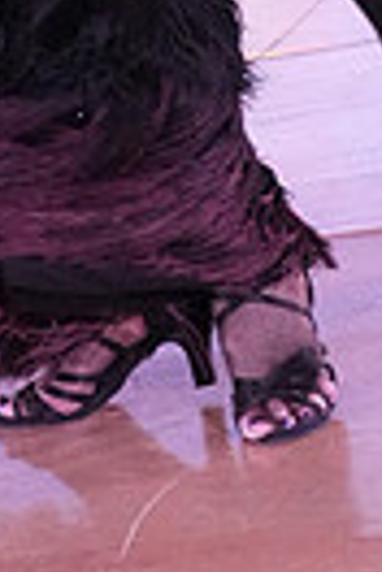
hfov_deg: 5.4
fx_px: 4058
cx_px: 11
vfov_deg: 7.7
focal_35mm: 255
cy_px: -576
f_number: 7.1
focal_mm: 39
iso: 8000
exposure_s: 1/320
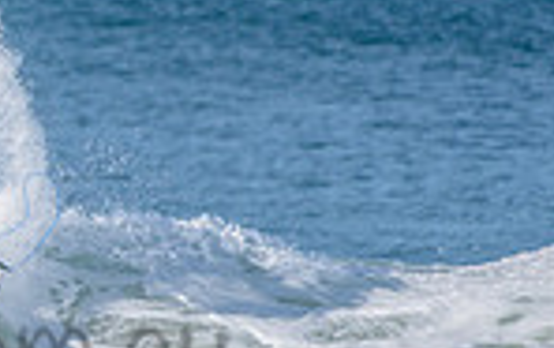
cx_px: -168
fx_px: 30122
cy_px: 312
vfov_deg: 0.7
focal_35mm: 1992
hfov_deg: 1.1
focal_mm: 500
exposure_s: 1/2500
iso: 180
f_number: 5.6
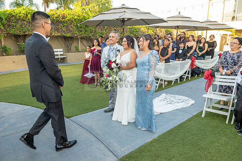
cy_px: 80
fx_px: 175
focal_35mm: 26
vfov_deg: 49.6
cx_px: 121
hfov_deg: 69.4
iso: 500
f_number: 5.6
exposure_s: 1/200
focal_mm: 26
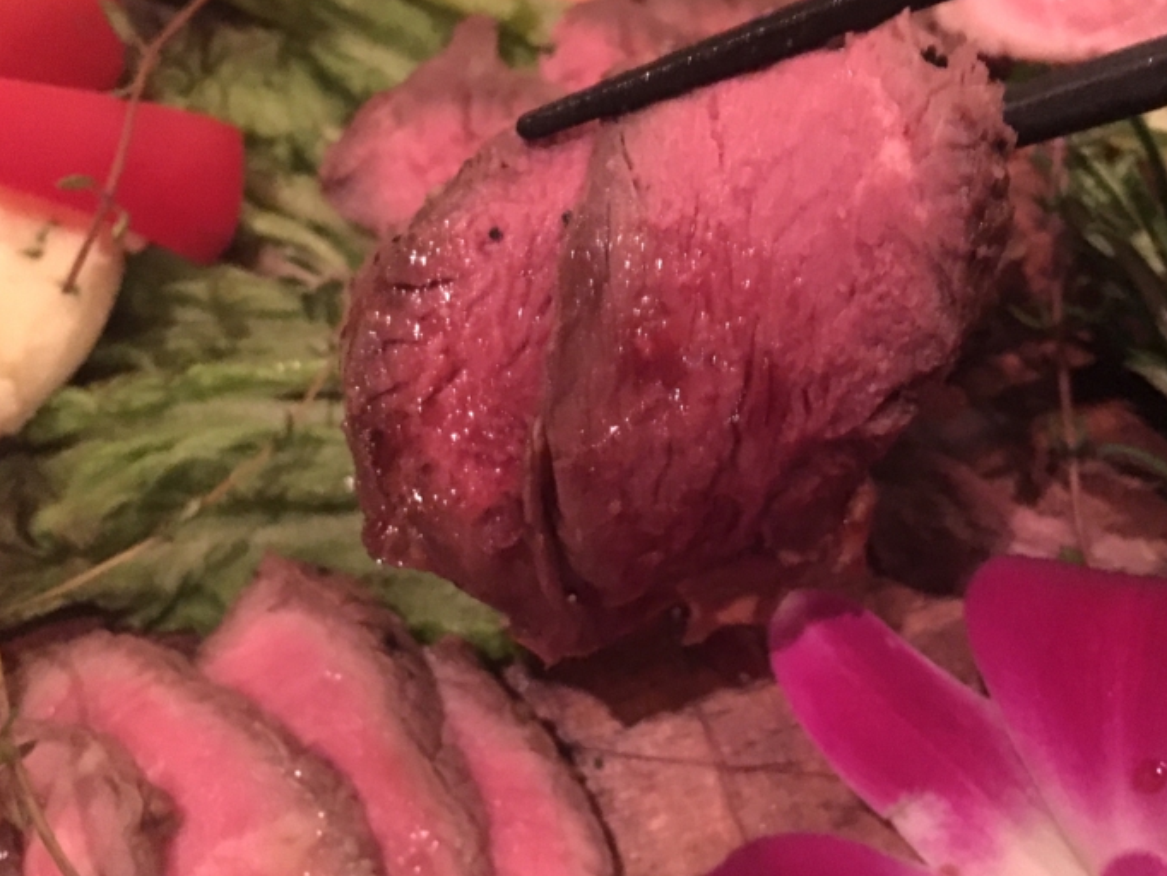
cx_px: 652
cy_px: 416
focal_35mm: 34
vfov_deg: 41.8
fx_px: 1147
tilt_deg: -61.9
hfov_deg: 53.8
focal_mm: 4.15
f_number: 2.2
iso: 800
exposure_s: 1/15
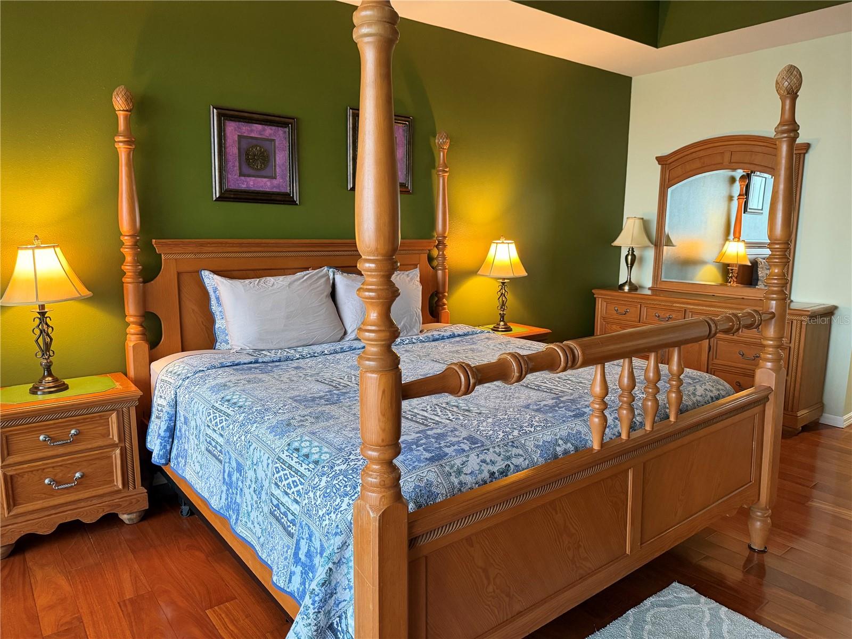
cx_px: 426
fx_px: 591
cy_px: 320
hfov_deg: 71.6
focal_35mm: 24
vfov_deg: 56.8
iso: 400
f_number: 1.78
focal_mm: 6.76
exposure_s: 1/60
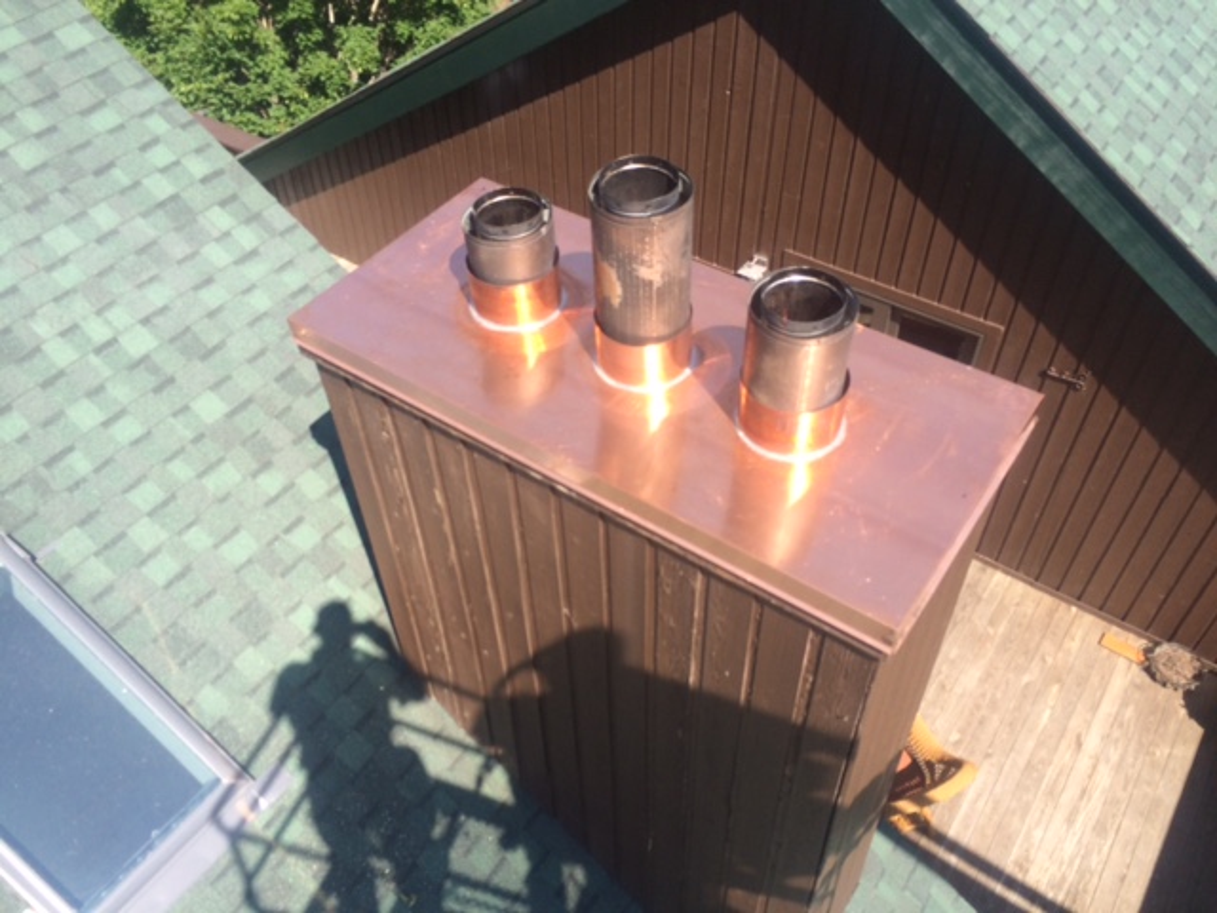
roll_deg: +0.9
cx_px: 608
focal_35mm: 29
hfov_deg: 61.7
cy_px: 456
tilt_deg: -43.8
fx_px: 1020
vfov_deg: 48.2
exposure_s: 1/820
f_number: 2.2
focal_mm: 4.15
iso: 32
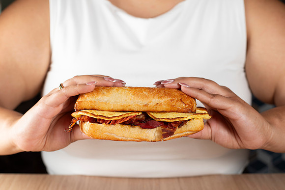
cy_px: 103
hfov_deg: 35.0
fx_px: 452
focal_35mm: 57
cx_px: 147
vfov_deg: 23.8
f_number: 4.5
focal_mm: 50
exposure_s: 1/200
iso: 100
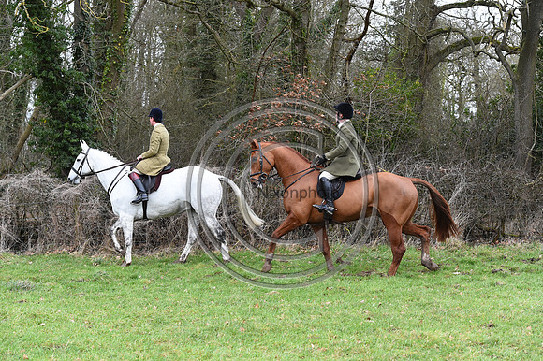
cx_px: 272
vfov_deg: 19.4
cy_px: 180
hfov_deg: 28.9
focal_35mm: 70
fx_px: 1055
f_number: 5.6
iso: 4000
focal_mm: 70
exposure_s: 1/1250
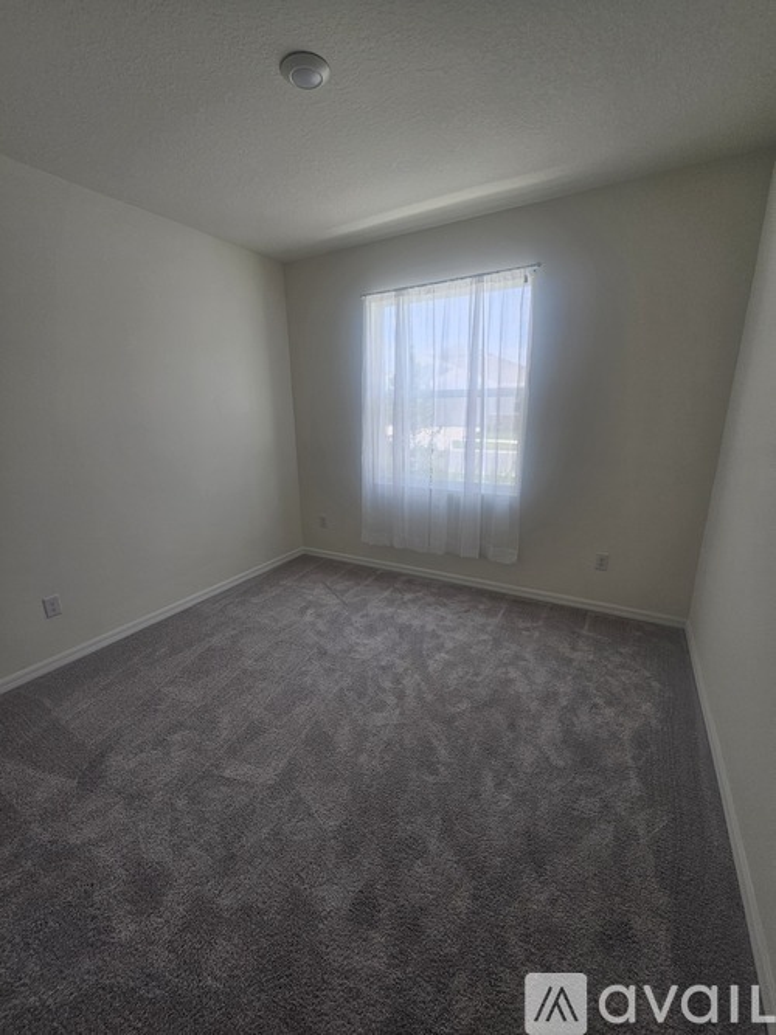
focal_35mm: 13
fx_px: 389
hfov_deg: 89.9
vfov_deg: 106.2
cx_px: 388
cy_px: 518
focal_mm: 2.2
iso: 50
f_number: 2.2
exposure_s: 1/134
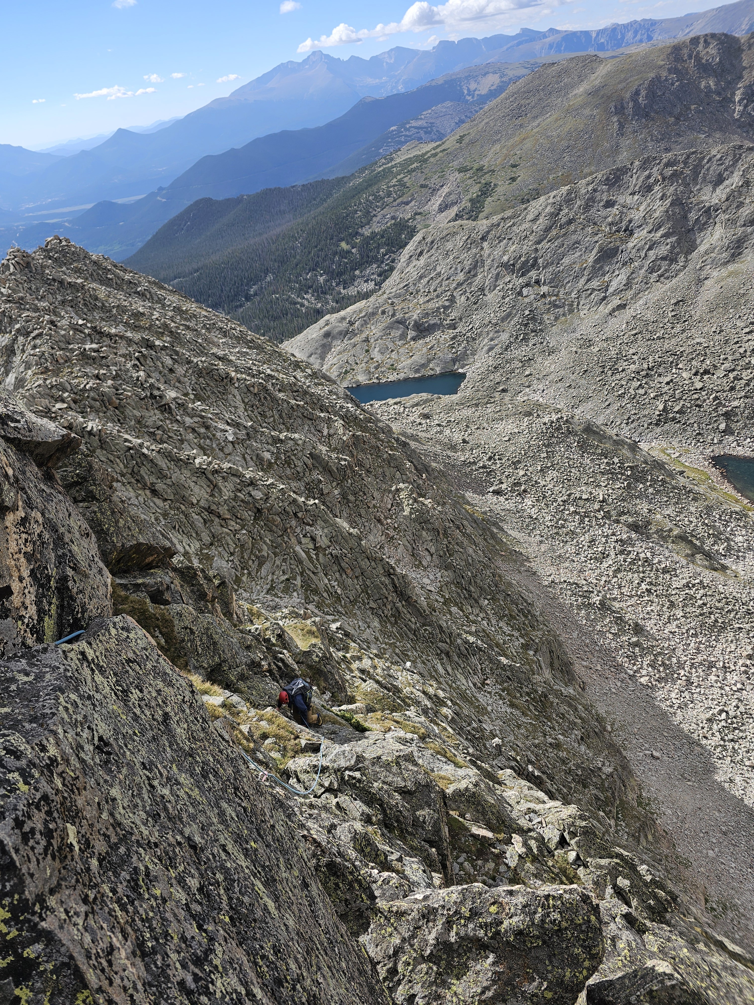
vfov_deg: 73.9
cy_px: 502
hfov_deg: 58.9
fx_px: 668
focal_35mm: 23
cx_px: 377
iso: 10
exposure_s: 1/590
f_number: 1.7
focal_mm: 6.3
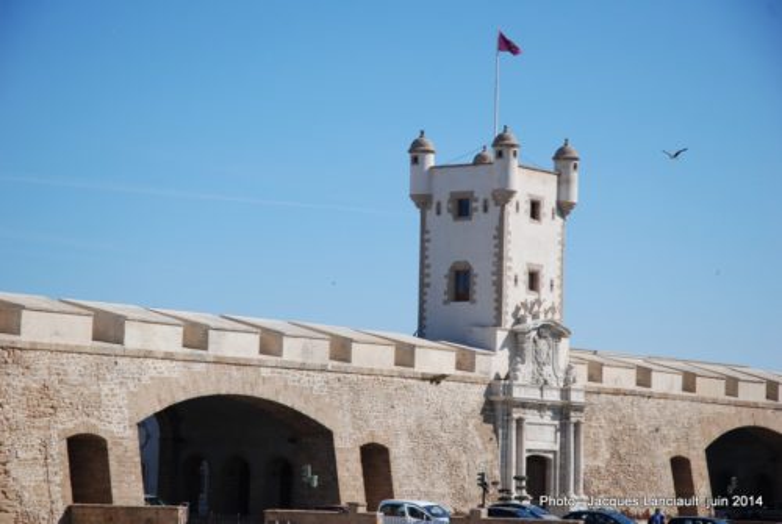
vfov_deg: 13.1
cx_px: 391
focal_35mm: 105
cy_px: 262
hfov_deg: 19.4
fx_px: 2284
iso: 100
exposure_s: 1/500
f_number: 5.6
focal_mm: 70
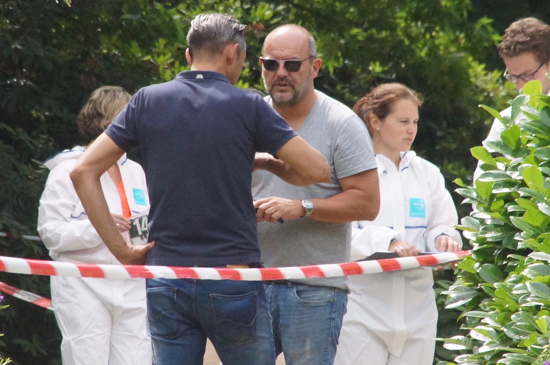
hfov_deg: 2.9
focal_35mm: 710
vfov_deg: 1.9
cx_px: 271
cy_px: 164
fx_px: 10837
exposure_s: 1/1000
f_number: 10
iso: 1600
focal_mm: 200
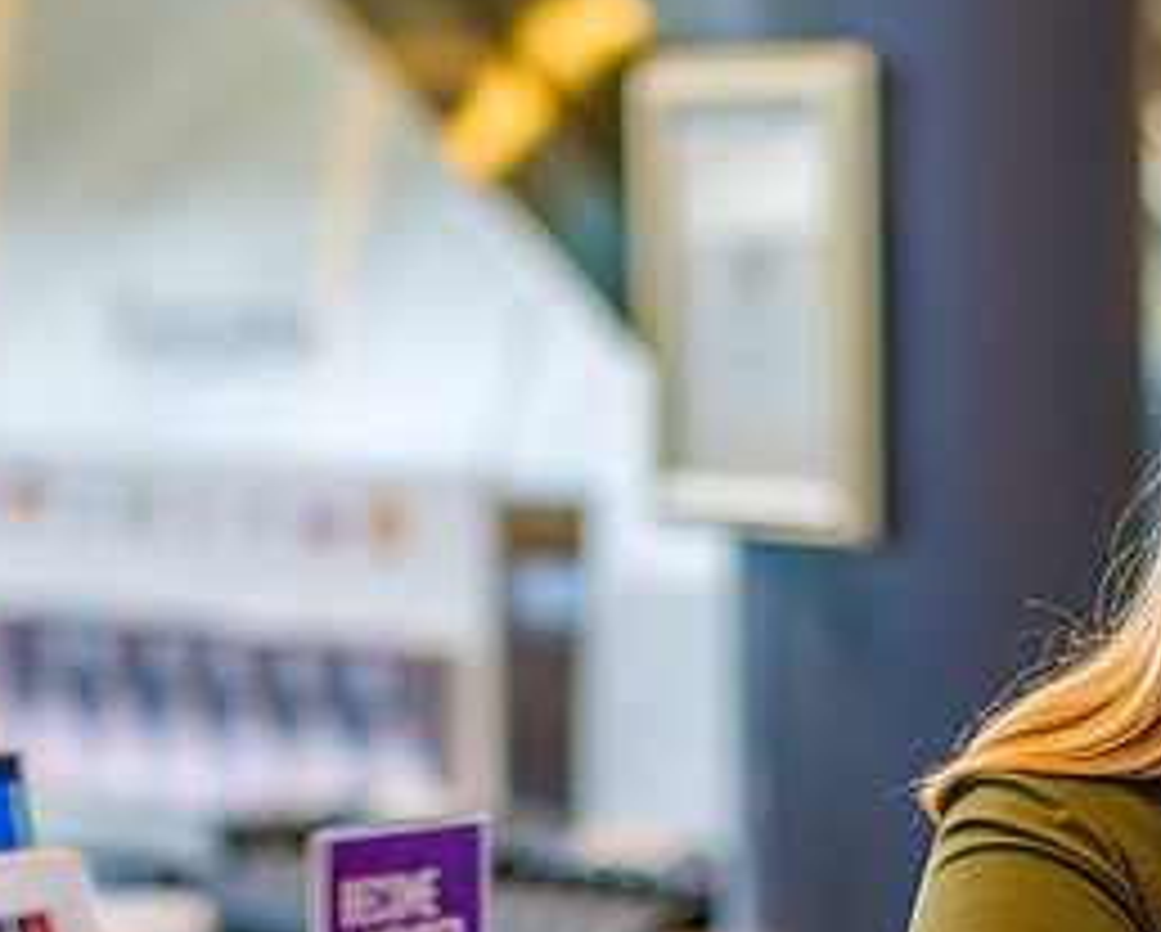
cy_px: 583
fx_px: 6777
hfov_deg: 9.8
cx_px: 883
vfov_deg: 7.9
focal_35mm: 197
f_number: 1.2
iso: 200
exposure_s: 1/125
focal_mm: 56
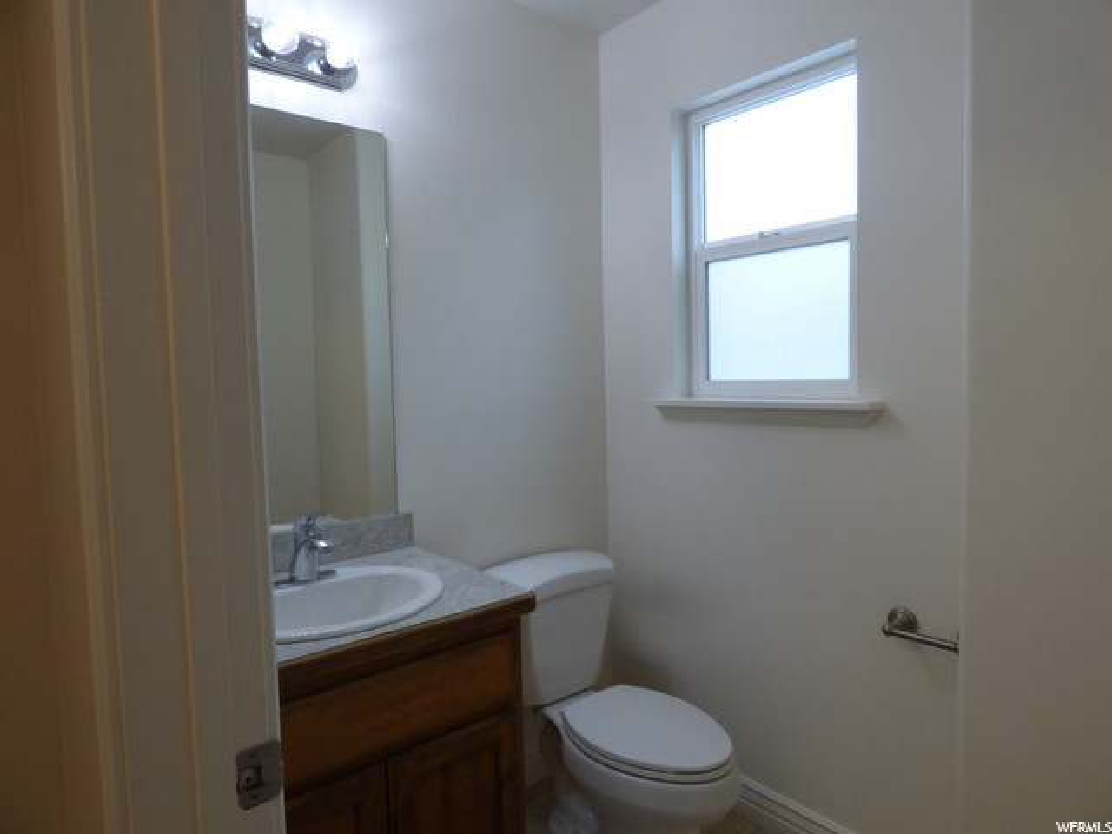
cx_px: 556
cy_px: 417
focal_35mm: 20
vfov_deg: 66.0
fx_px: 642
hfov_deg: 81.7
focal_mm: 3.58
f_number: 2.8
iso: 125
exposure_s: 1/60
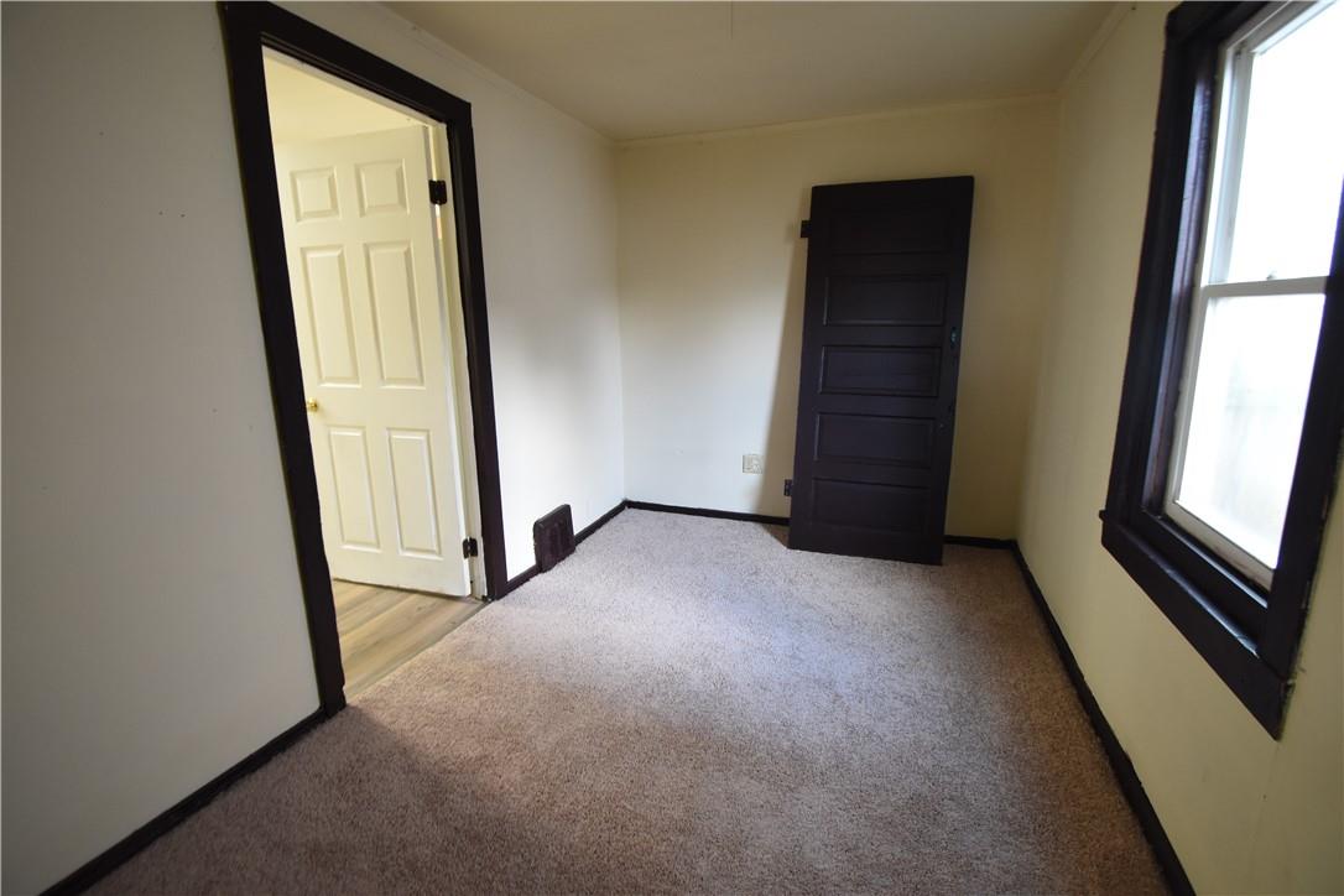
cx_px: 672
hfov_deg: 100.4
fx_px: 560
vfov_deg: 77.3
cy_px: 448
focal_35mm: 15
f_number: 5.6
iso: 800
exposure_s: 1/10
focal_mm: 10
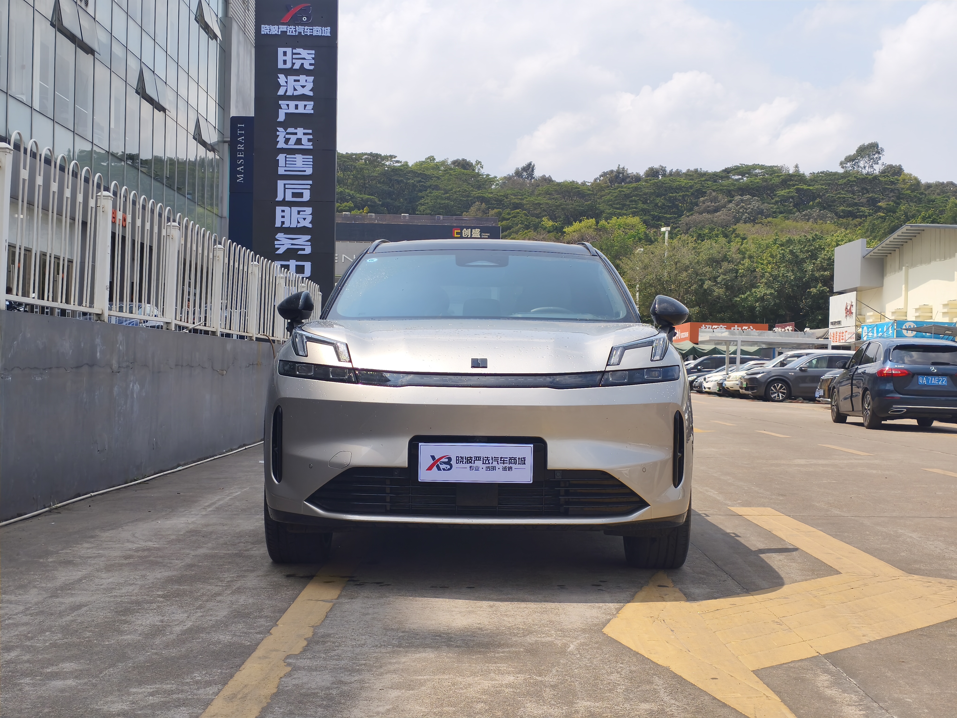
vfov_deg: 31.5
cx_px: 478
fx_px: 1272
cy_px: 359
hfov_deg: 41.2
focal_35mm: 46
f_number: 1.6
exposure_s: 1/2939
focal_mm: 5.84
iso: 80
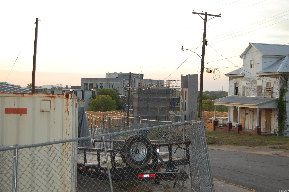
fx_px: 385
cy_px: 96
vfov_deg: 28.0
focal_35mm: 48
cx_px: 144
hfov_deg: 41.1
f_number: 4.5
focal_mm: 32
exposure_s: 1/250
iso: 400
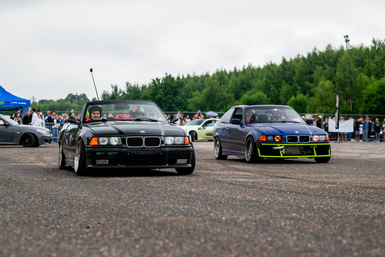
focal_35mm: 89
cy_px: 125
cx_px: 184
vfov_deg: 15.3
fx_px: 957
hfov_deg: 22.7
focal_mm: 85
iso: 640
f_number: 3.5
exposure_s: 1/250
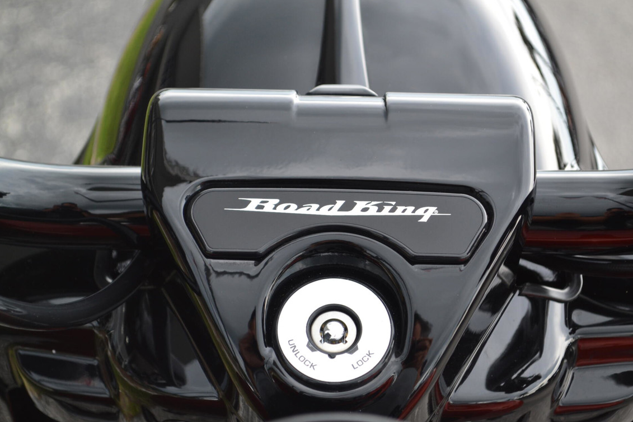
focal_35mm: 88
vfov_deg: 15.6
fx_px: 1539
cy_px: 219
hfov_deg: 23.2
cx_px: 333
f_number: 5.6
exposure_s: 1/125
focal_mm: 55
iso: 400
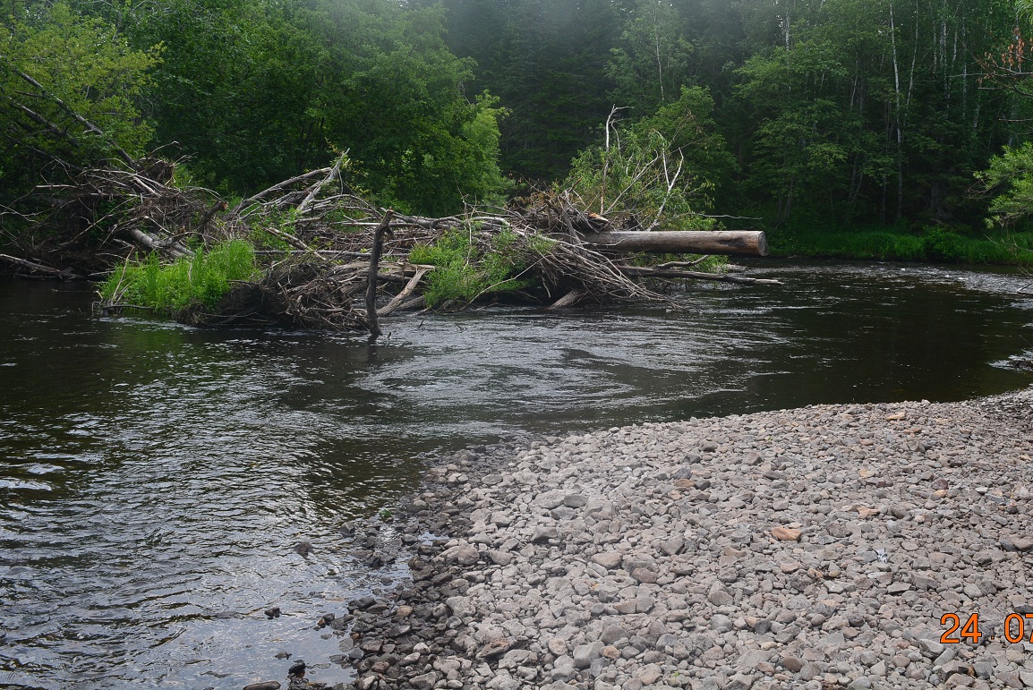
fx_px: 1005
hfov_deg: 54.1
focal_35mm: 35
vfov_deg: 37.6
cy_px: 247
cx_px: 612
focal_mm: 18
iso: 200
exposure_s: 1/100
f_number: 10
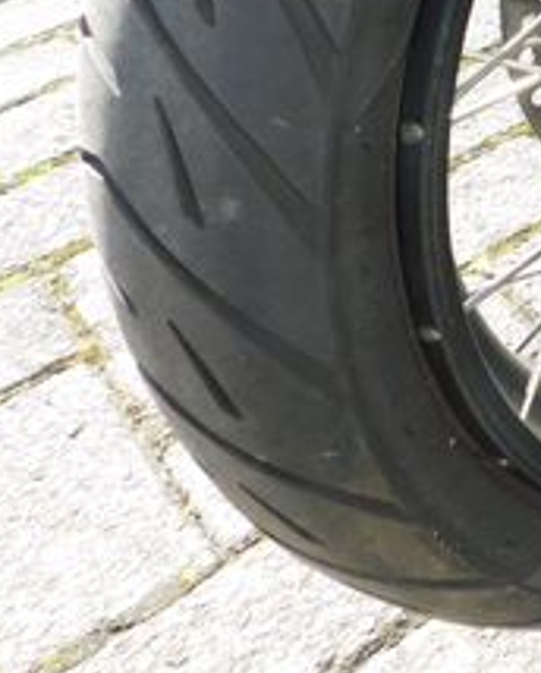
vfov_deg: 26.3
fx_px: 1337
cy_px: -47
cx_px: 934
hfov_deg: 18.6
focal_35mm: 67
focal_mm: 4
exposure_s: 1/320
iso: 125
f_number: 3
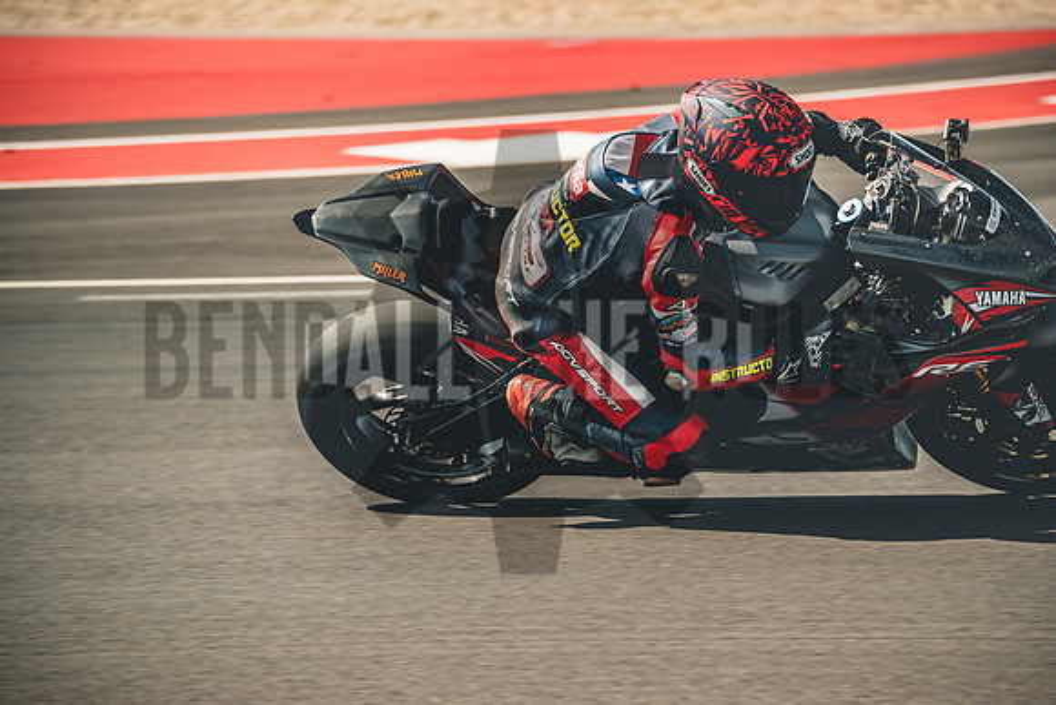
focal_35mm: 285
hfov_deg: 7.2
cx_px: 528
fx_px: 8362
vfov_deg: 4.8
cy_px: 352
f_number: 5
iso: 500
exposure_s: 1/1600
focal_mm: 189.7
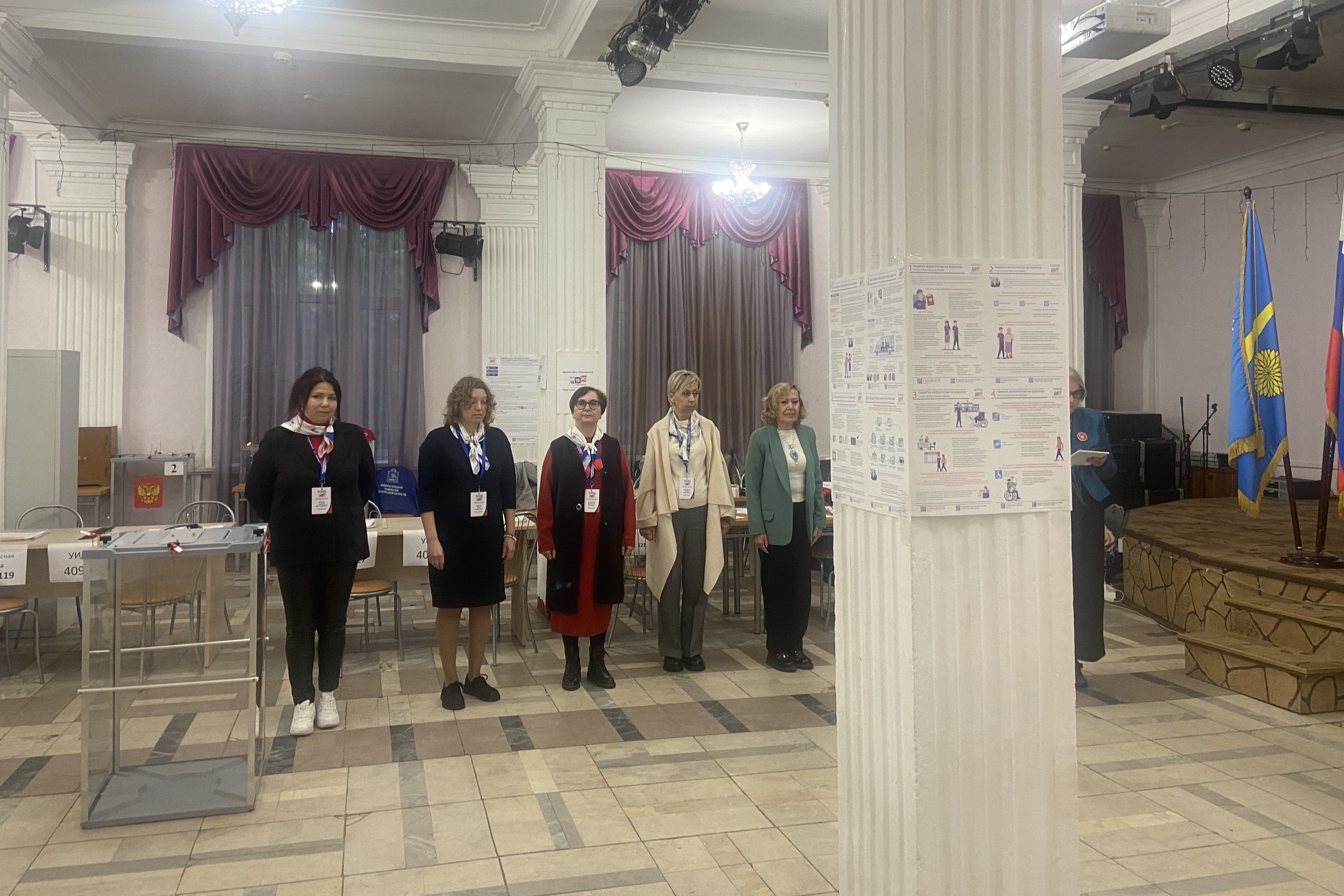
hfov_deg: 65.5
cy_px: 389
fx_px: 1045
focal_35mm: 28
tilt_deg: +0.7
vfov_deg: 46.3
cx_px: 652
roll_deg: -0.2
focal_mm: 4.25
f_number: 1.8
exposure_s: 1/50
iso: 100
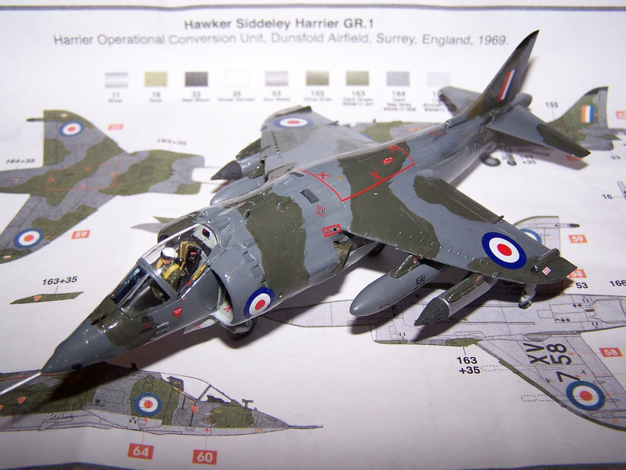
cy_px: 235
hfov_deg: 49.0
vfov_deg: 37.7
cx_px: 313
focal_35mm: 38
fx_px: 687
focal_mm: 6.3
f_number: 2.8
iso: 80
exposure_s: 1/60
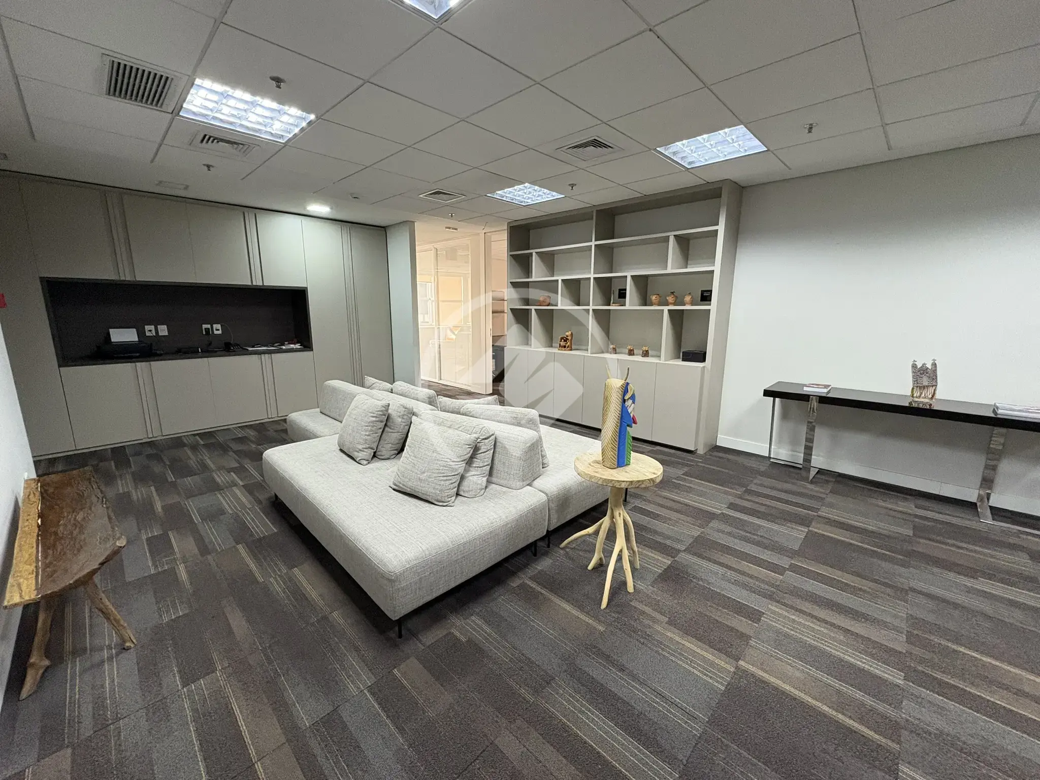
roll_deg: -0.2
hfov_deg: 102.1
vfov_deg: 85.7
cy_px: 390
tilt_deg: -11.3
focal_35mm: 14
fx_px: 421
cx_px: 520
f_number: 2.2
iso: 320
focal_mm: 2.22
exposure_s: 1/60
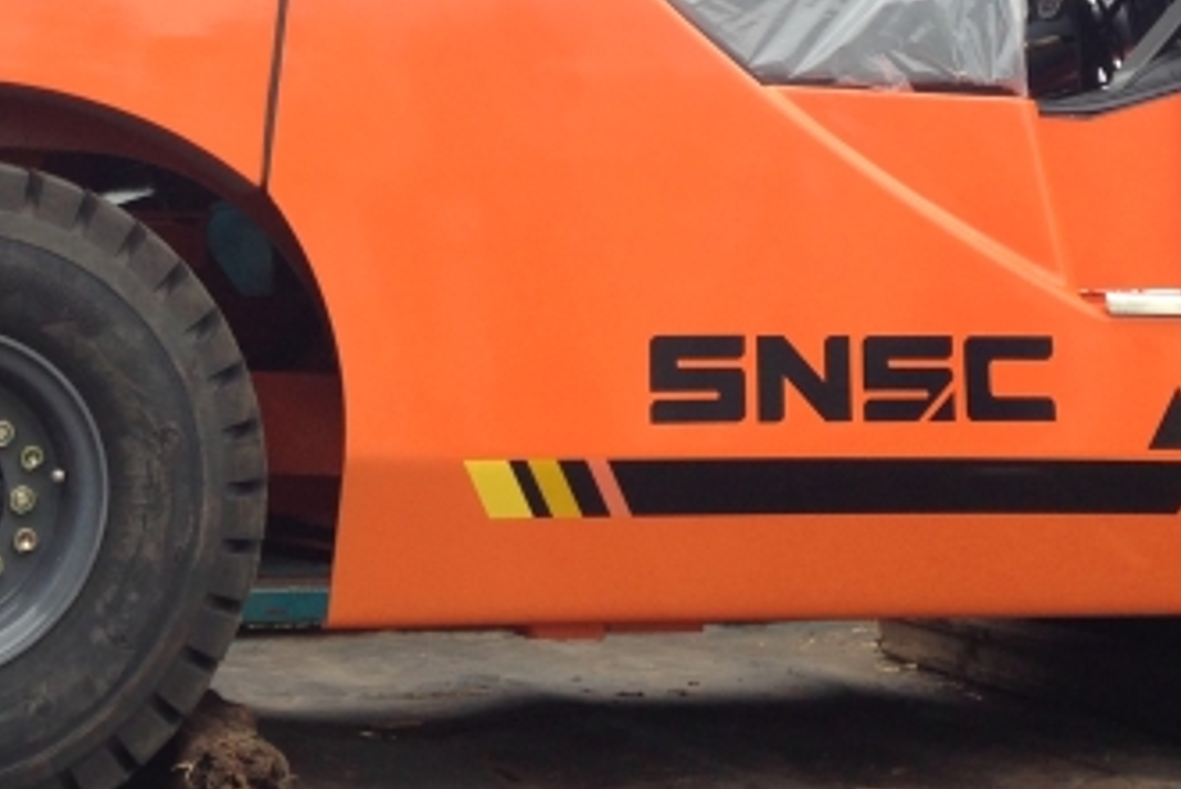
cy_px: -243
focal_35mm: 83
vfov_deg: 15.6
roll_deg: +2.4
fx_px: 2724
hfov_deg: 24.5
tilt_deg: +12.8
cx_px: 592
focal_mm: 4.12
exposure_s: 1/133
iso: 50
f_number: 2.4
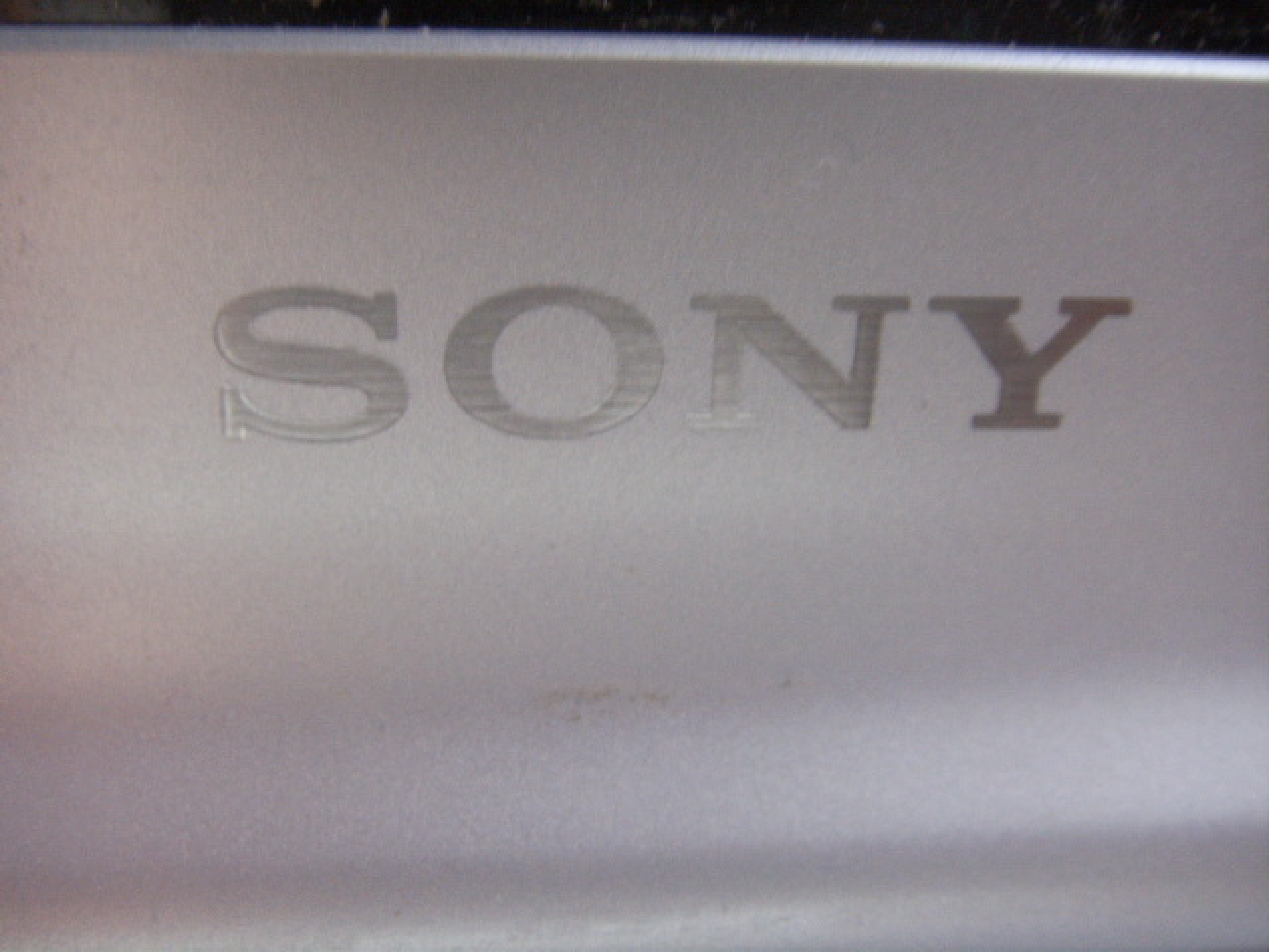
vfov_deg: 36.8
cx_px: 634
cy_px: 476
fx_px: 1430
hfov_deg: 47.9
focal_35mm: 39
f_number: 3.5
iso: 152
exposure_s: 1/3
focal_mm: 6.6
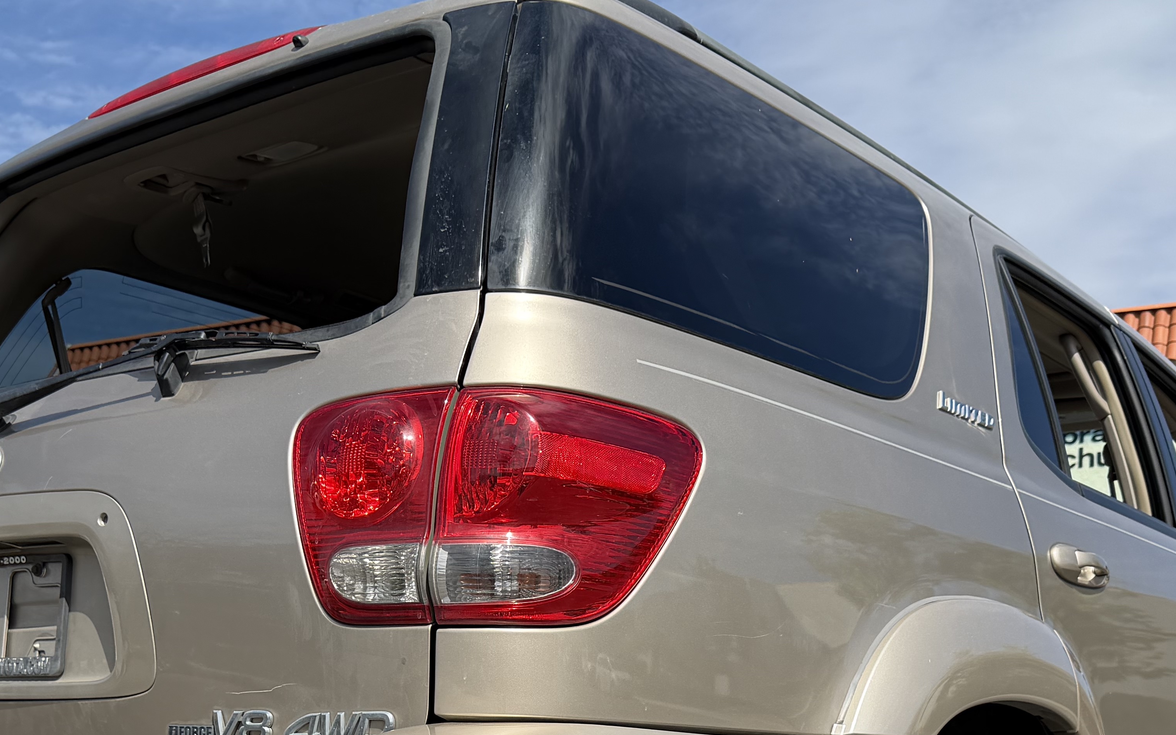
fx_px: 1538
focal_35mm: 48
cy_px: 764
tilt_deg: +0.4
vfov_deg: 25.3
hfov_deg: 41.8
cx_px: 548
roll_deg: -1.0
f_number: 1.78
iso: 80
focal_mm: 6.76
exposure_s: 1/3425
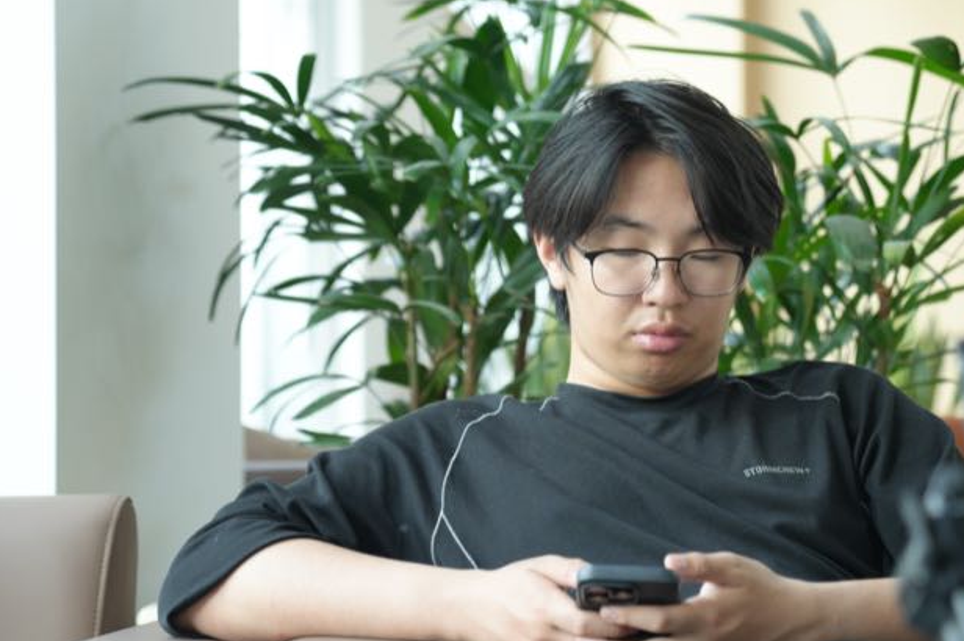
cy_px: 293
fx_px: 2676
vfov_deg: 13.7
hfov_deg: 20.3
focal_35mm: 100
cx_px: 653
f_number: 2.8
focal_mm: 56
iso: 500
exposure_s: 1/125
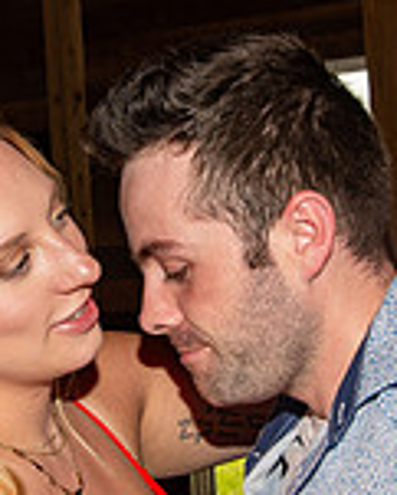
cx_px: 164
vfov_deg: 11.1
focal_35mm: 173
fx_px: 2538
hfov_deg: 8.9
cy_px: 236
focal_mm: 62
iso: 400
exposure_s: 1/125
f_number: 13
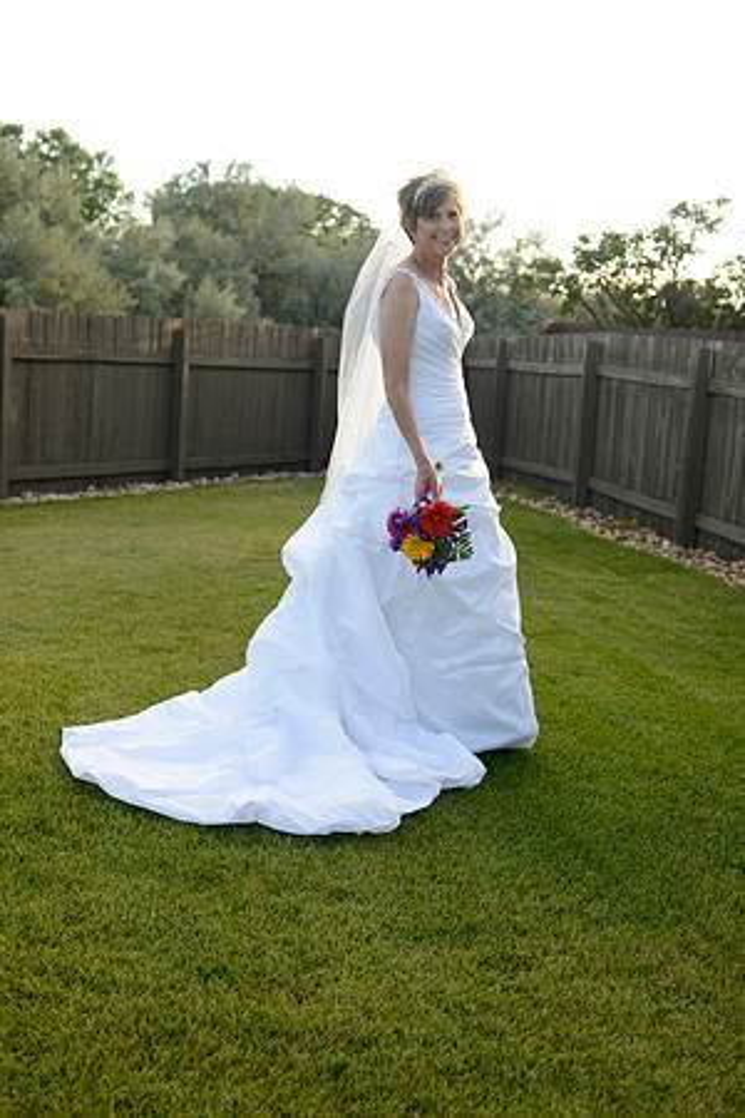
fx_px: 1552
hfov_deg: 27.0
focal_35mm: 50
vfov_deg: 39.6
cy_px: 559
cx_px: 372
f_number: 4.5
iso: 400
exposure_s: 1/400
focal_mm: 50
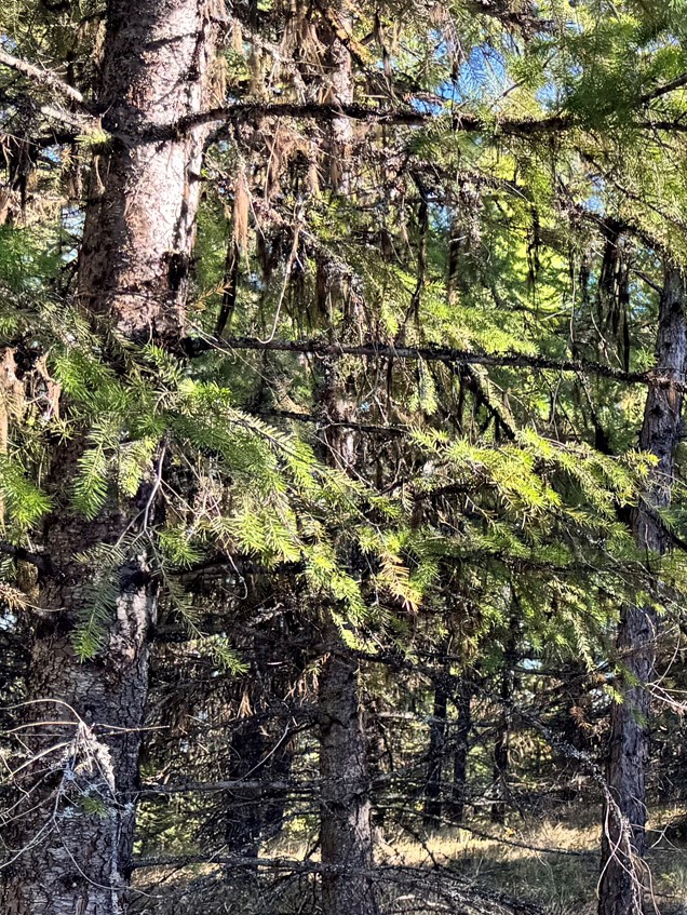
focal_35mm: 58
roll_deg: -3.8
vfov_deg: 32.8
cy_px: 651
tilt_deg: +4.5
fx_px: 1534
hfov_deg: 20.8
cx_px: 1082
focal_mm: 6.76
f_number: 1.78
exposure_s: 1/197
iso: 64
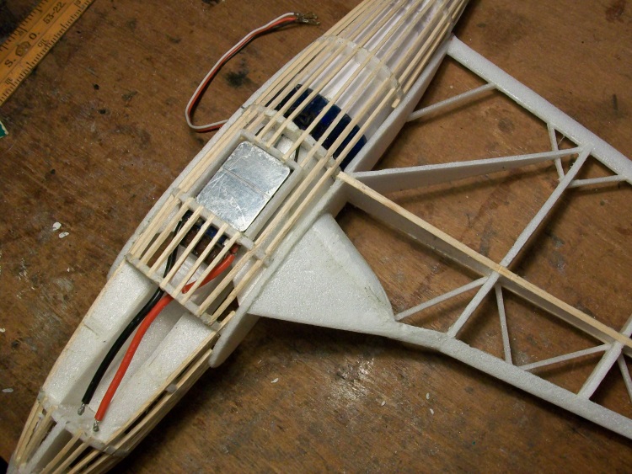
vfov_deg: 41.8
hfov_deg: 53.9
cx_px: 316
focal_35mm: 34
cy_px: 237
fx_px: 621
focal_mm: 5.7
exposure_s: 1/50
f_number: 2.8
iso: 160
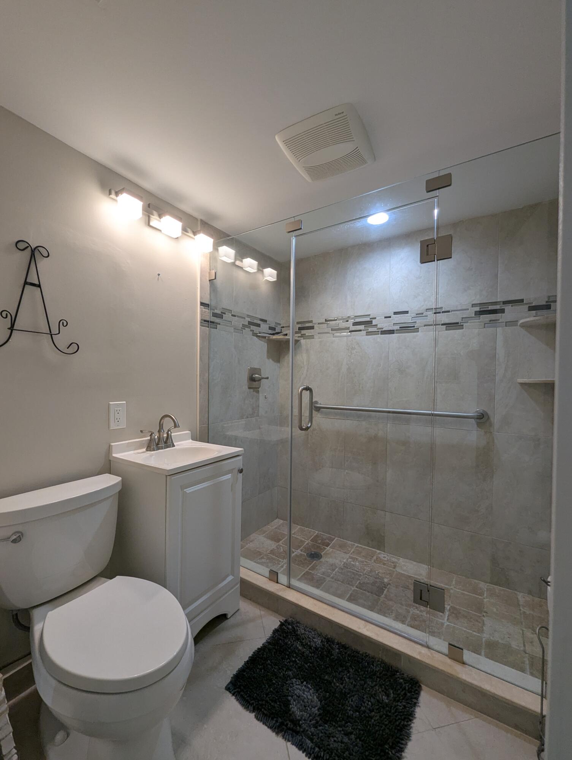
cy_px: 380
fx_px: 286
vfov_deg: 106.1
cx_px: 286
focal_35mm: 13
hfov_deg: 90.0
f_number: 2.2
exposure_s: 1/60
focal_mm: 1.95
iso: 61
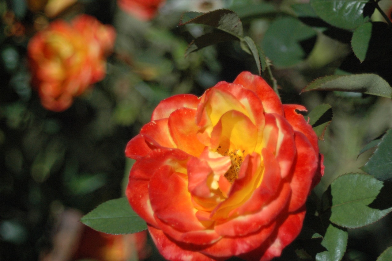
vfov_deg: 10.7
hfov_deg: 16.1
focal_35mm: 128
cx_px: 196
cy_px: 130
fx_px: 1387
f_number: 5.6
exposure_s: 1/2000
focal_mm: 85
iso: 800
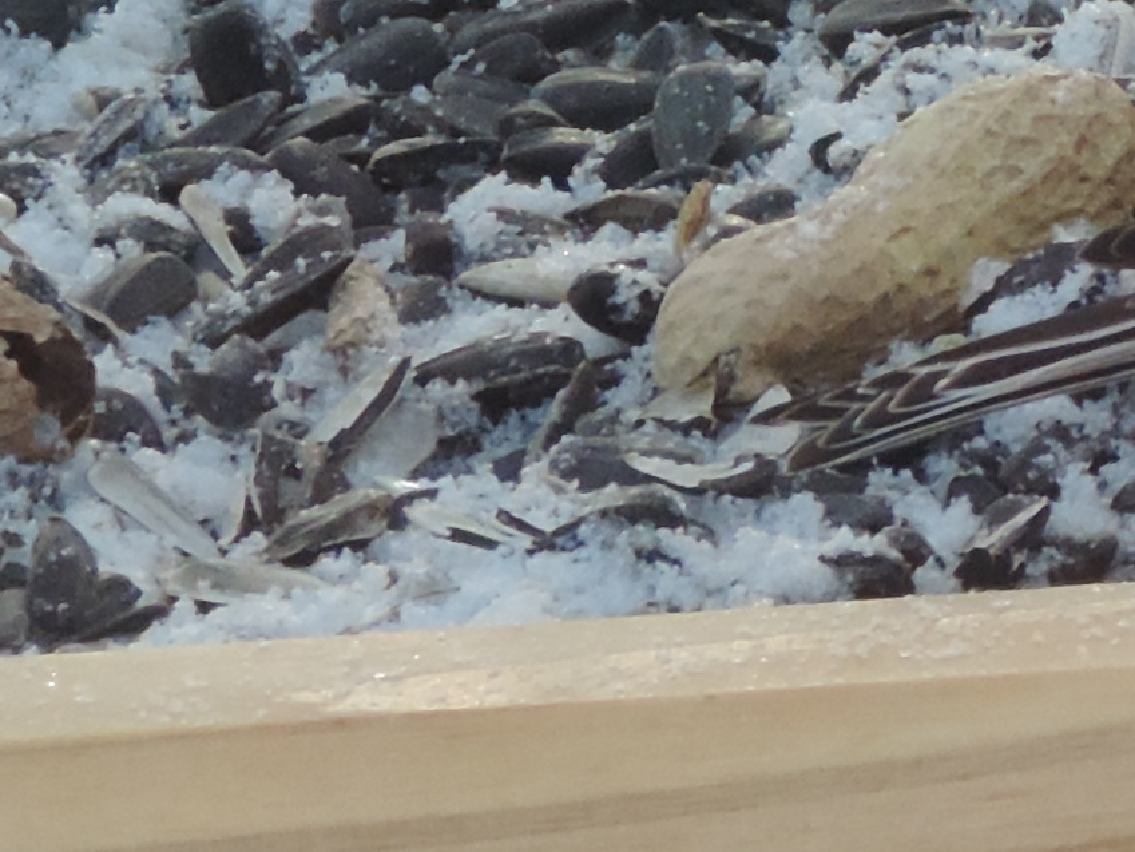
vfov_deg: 0.6
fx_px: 75653
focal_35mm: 2307
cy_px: -464
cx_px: 1916
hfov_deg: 0.9
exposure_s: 1/250
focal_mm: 71.3
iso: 220
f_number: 4.8
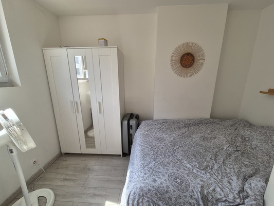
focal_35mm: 13
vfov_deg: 89.9
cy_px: 103
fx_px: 103
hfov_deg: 106.2
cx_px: 137
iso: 50
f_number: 2.2
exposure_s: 1/222
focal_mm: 2.2
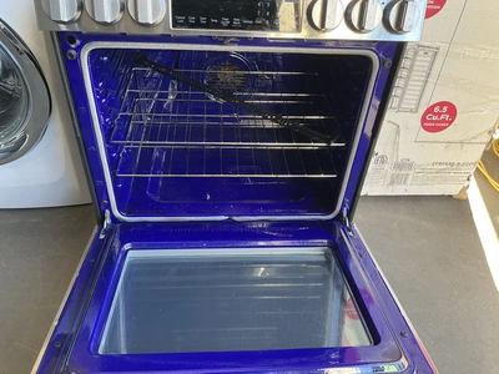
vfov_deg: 48.2
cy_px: 187
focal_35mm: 29
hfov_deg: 61.7
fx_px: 418
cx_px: 250
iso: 64
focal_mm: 3
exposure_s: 1/60
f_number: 1.8
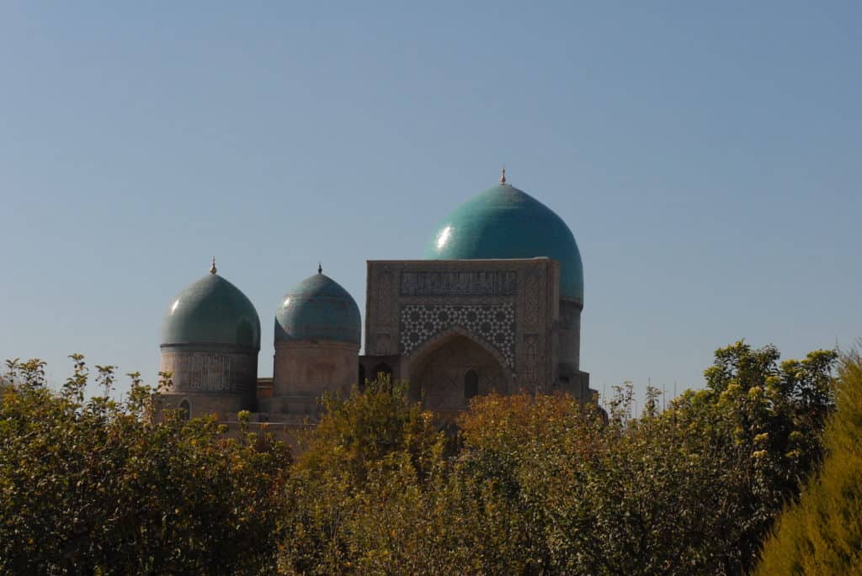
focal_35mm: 87
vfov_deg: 15.7
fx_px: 2085
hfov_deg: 23.4
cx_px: 431
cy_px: 288
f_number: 5.6
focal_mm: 58
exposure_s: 1/4000
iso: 640
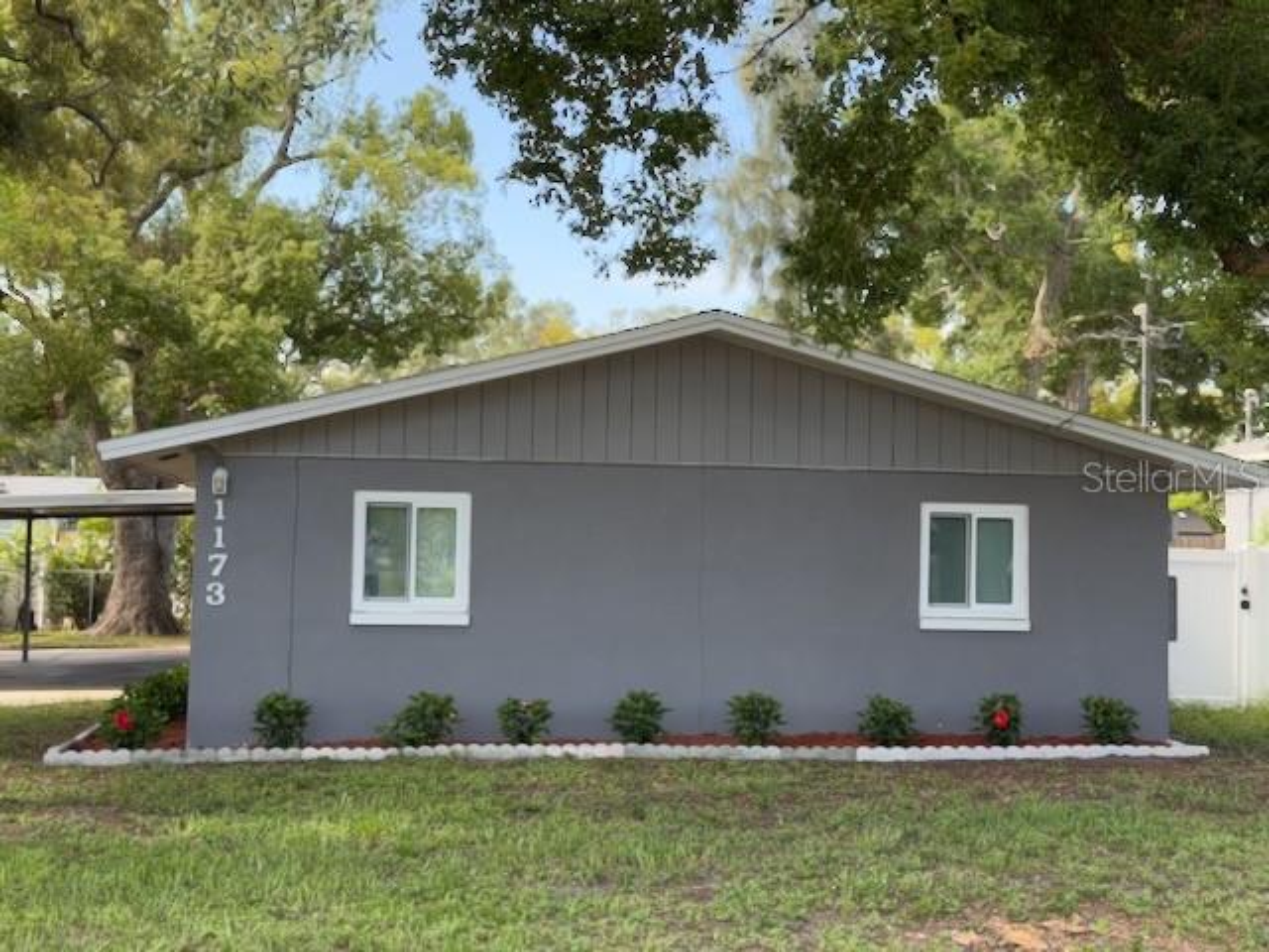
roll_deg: -0.4
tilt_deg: +1.5
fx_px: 1760
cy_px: 476
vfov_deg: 30.3
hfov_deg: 39.7
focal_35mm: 48
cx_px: 634
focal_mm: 6.76
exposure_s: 1/538
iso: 80
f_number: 1.78
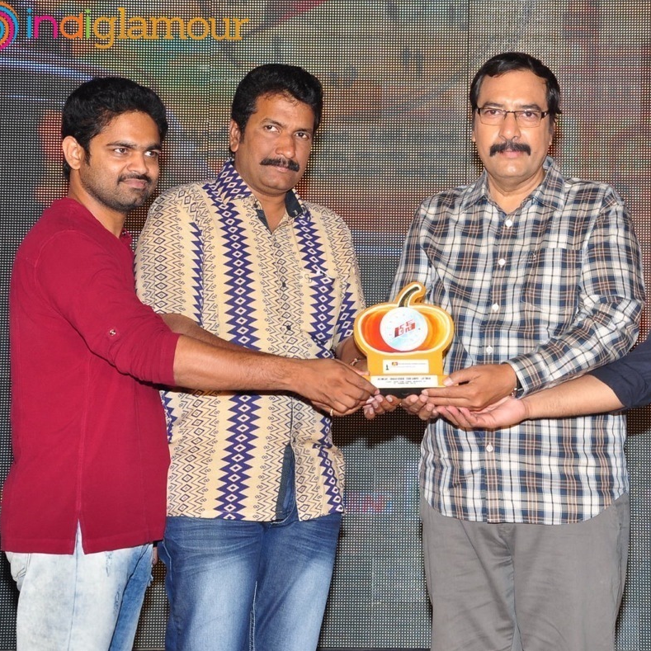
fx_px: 1979
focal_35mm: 93
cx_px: 457
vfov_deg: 18.7
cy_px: 325
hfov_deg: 18.6
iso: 400
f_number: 6.3
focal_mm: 48
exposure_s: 1/125
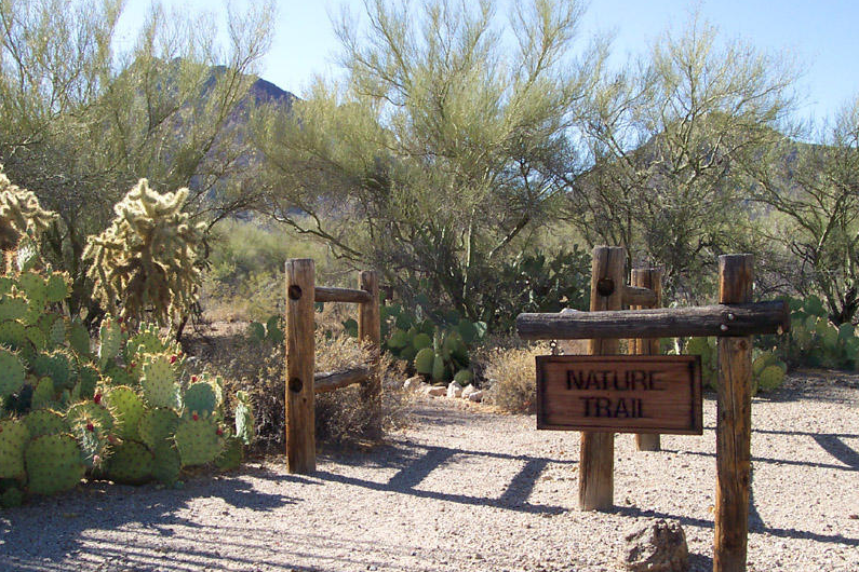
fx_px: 1026
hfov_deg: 45.4
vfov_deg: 31.2
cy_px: 292
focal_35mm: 43
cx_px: 439
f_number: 4.8
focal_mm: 8
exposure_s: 1/350
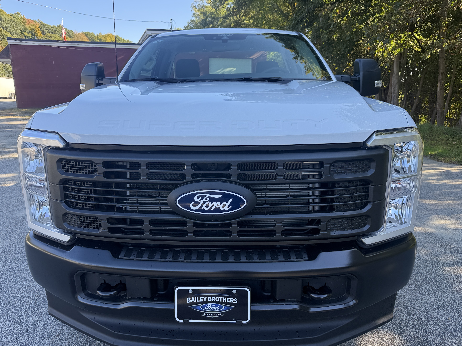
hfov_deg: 69.4
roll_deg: +0.2
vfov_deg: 54.9
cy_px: 171
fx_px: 334
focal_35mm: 25
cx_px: 222
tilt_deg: -11.4
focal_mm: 6.76
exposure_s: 1/580
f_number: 1.78
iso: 80
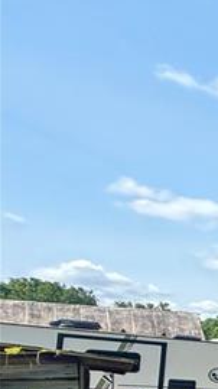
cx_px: 738
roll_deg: -1.4
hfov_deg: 10.0
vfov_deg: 33.1
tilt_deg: +1.0
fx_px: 597
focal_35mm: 58
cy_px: 386
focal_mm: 2.22
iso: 50
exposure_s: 1/841
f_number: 2.2
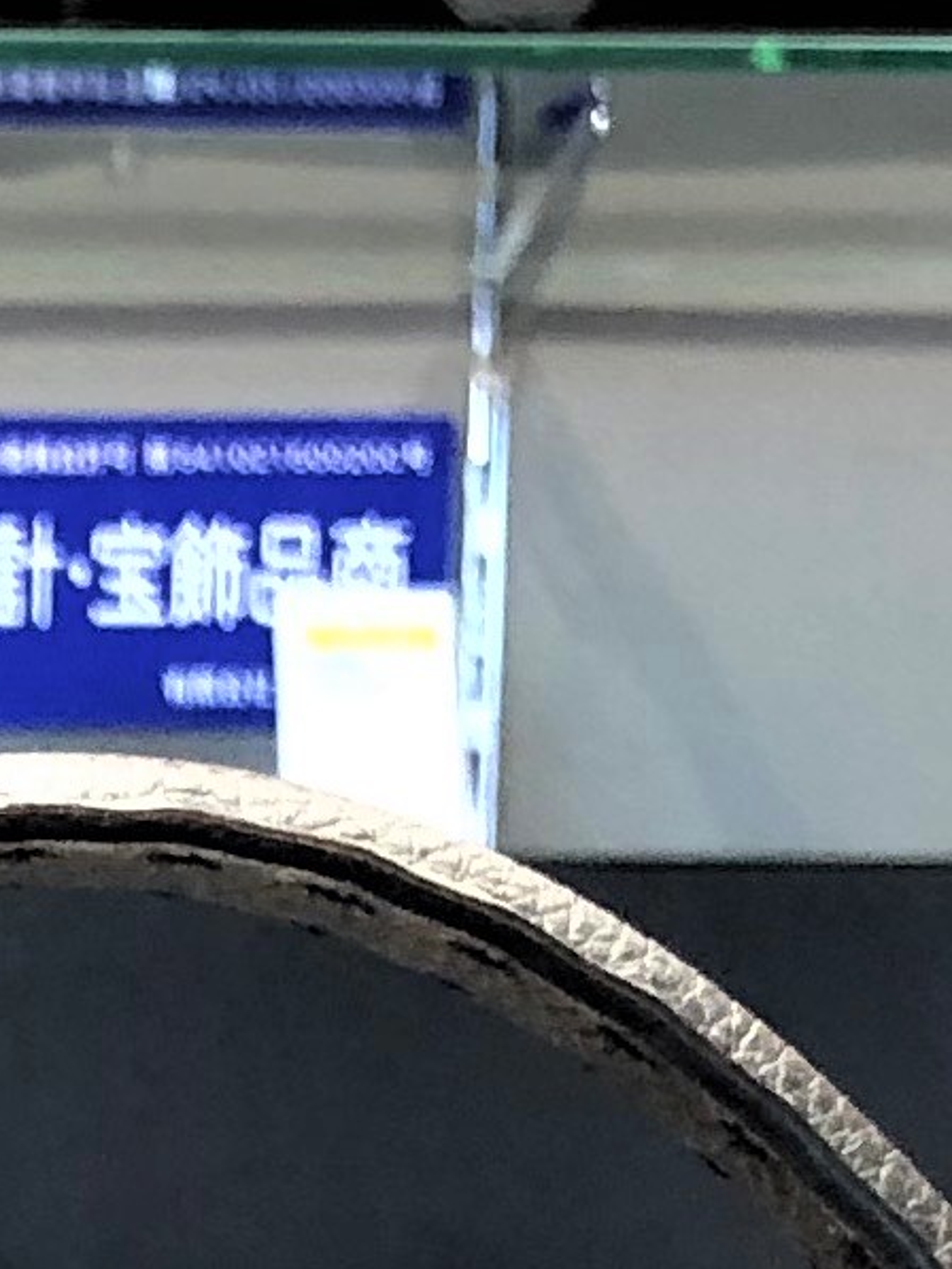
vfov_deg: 9.7
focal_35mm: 189
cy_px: 2532
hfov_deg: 7.7
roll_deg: -0.7
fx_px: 6928
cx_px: -510
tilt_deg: -9.4
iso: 40
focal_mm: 3.99
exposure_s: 1/17
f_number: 1.8
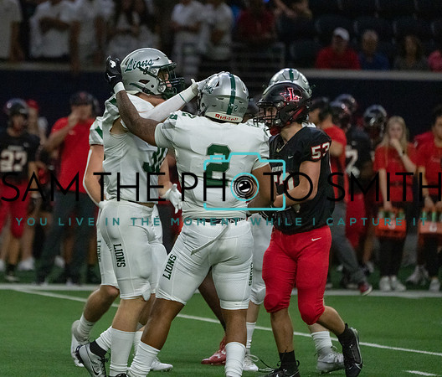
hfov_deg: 4.5
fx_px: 5612
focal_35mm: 418
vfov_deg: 3.8
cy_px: 171
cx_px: 133
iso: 12800
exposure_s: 1/1250
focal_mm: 327
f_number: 5.6
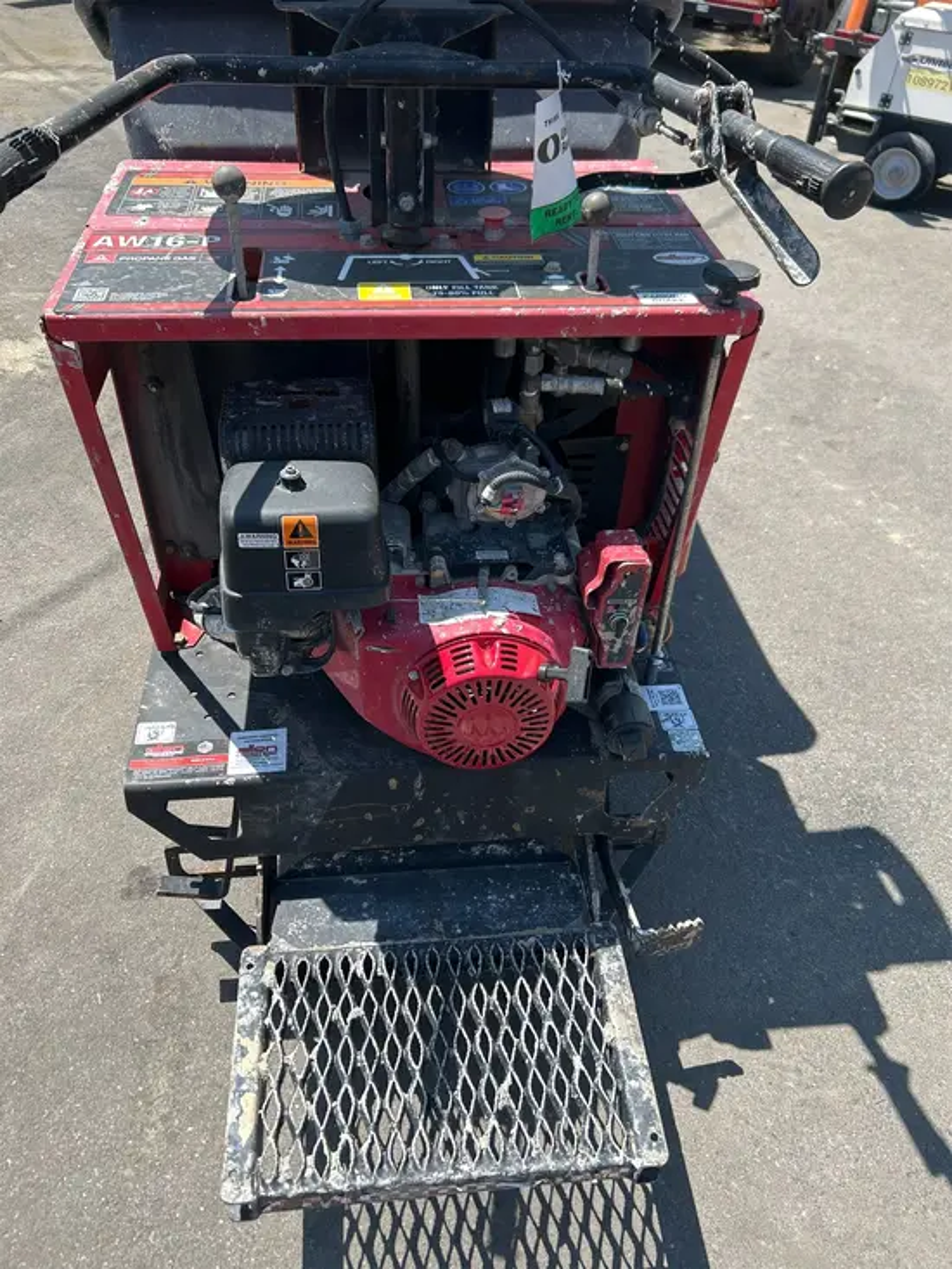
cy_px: 634
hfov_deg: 53.1
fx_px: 953
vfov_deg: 67.3
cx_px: 476
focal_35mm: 26
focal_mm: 5.7
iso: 50
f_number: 1.5
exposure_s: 1/1468
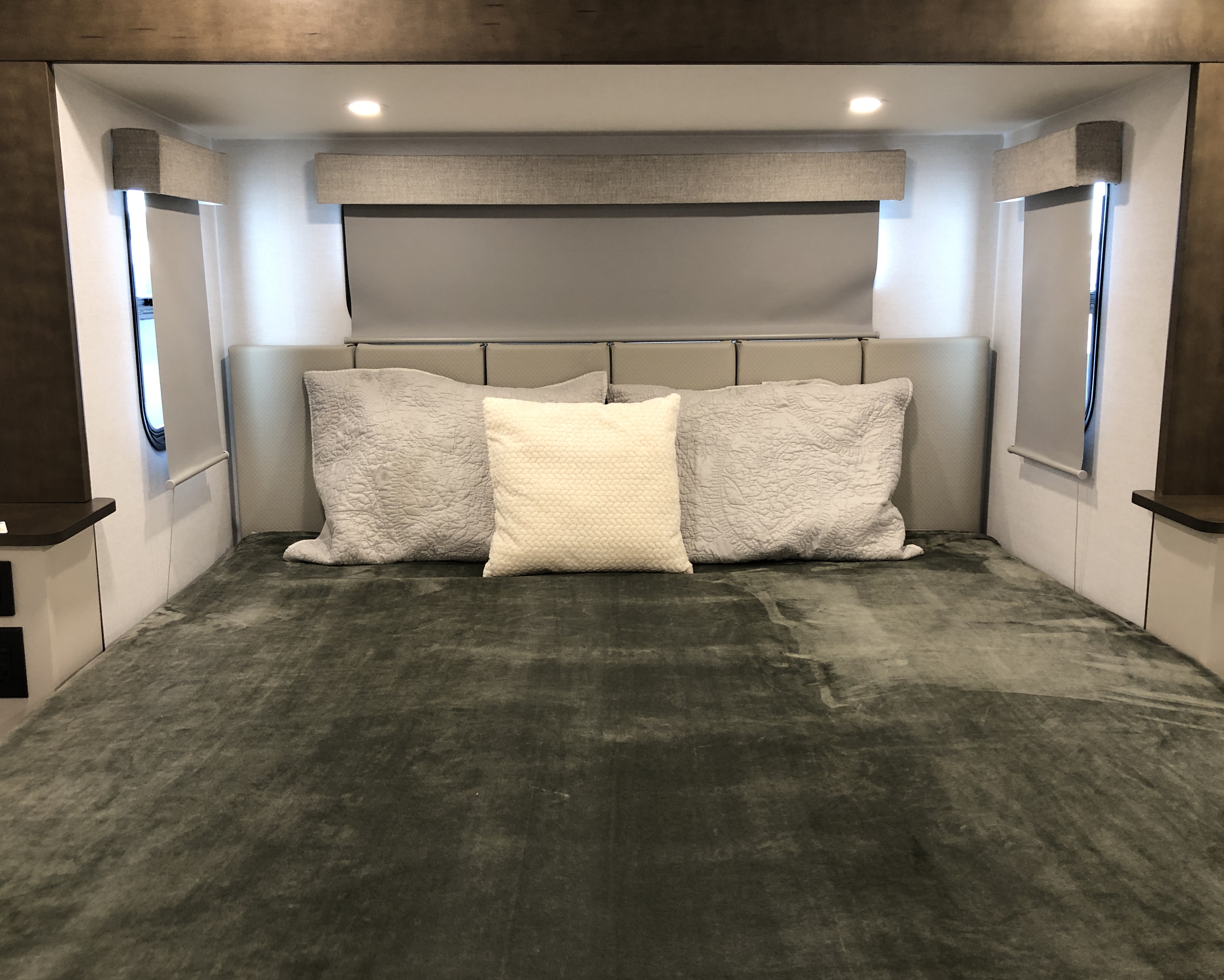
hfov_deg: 58.7
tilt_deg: -12.7
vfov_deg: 48.5
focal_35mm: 30
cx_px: 585
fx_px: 1087
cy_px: 478
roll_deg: +1.5
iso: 40
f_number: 1.8
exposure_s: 1/17
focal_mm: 3.99
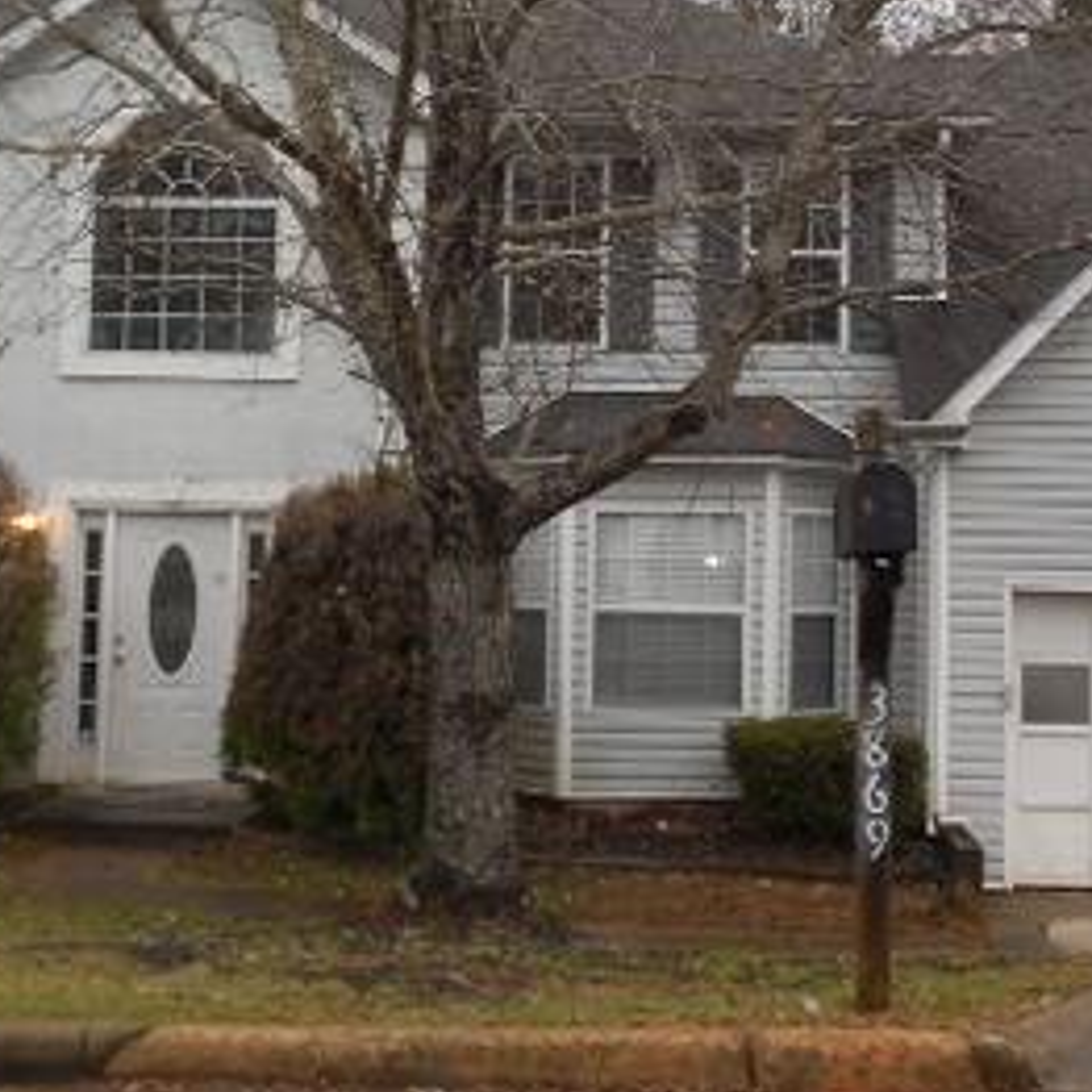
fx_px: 2391
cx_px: 604
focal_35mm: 67
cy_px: 250
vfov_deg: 25.4
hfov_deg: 25.7
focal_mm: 5.6
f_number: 3.6
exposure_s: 1/30
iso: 125
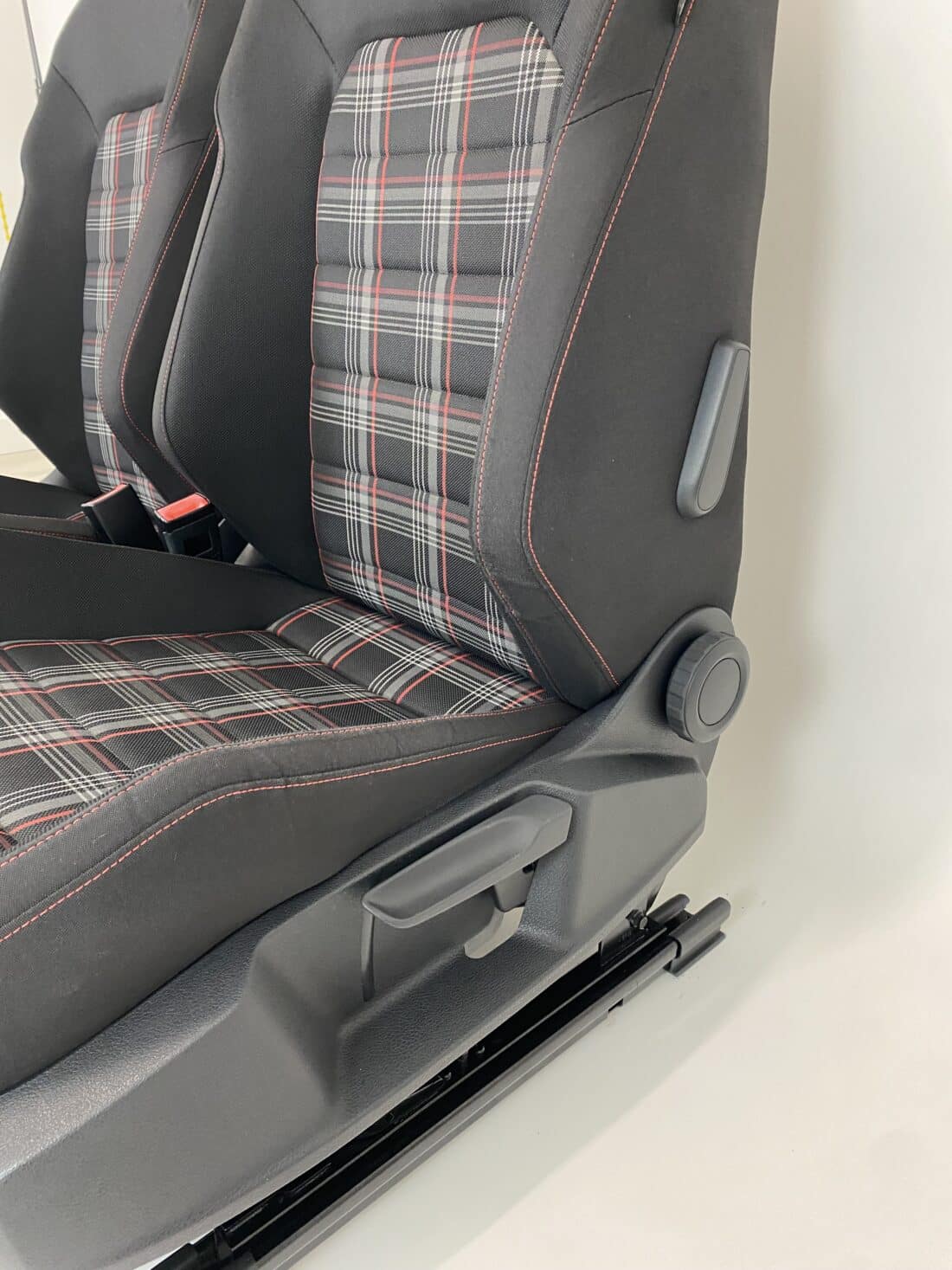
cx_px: 476
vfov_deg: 67.3
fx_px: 954
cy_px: 635
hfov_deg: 53.1
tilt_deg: -21.4
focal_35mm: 26
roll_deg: +1.3
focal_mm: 4.25
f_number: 1.8
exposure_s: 1/50
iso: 200
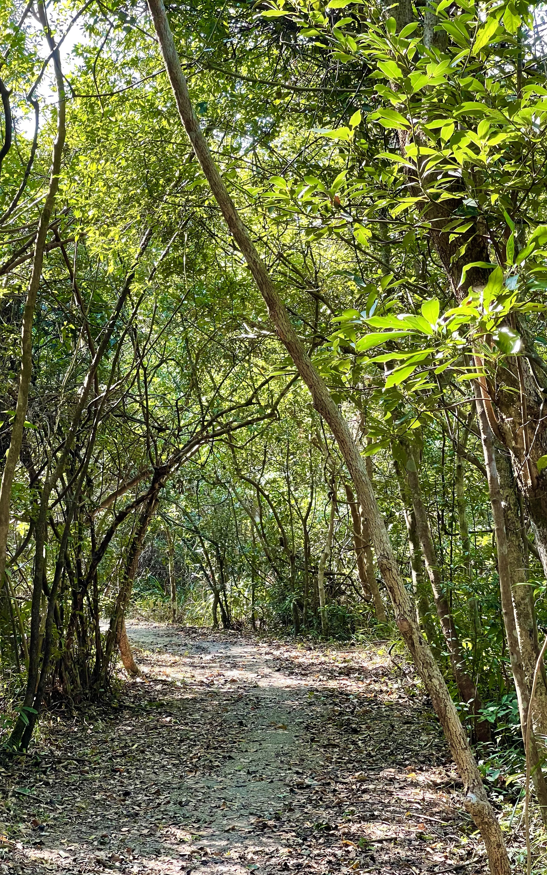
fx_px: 1622
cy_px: 438
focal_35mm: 68
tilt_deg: +5.0
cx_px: 228
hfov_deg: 19.1
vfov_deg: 30.2
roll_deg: +1.8
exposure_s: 1/121
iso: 80
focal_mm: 7.5
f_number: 2.2
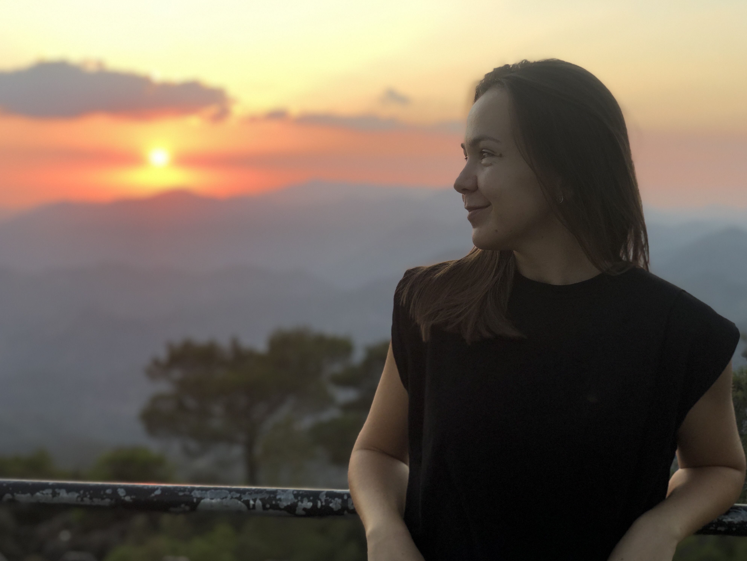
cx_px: 377
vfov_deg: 27.5
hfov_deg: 36.2
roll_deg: -0.1
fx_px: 1144
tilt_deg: -6.5
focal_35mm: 53
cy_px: 280
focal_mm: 6
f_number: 2.4
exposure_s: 1/120
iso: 16
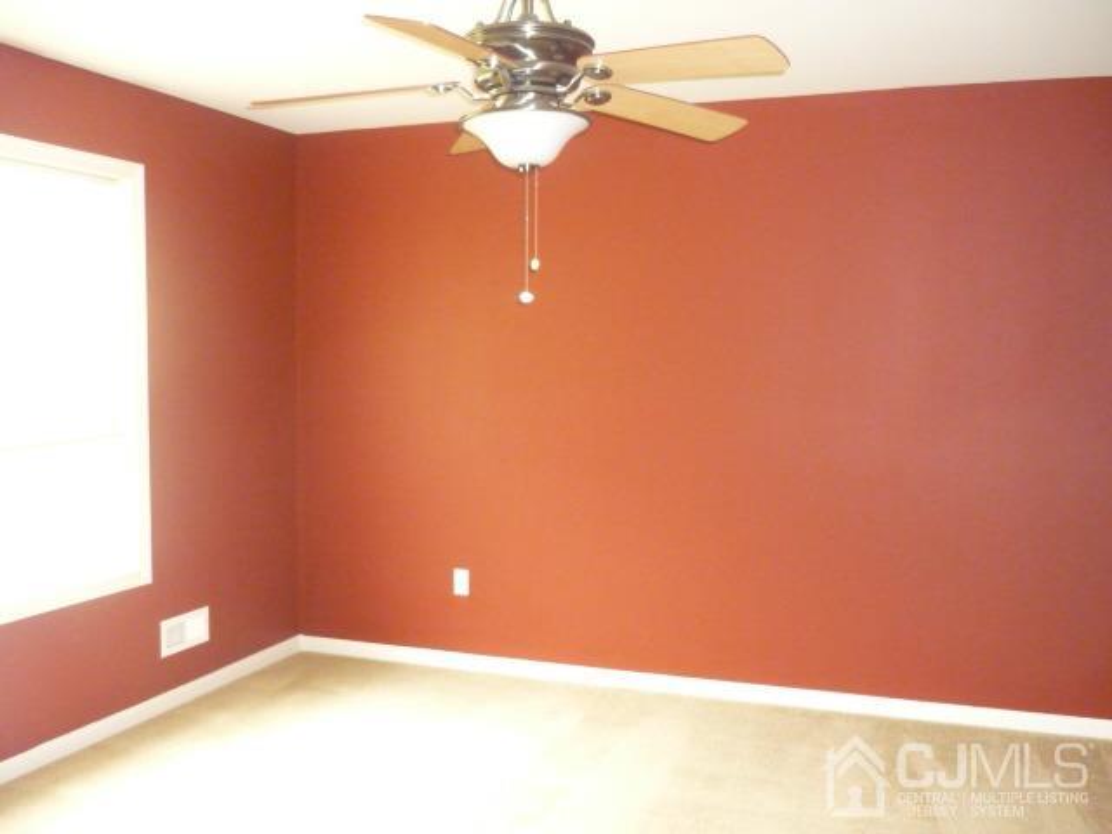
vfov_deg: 42.9
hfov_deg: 55.4
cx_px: 556
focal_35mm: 33
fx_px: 1060
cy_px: 417
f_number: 2.8
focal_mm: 5.5
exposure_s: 1/30
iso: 800
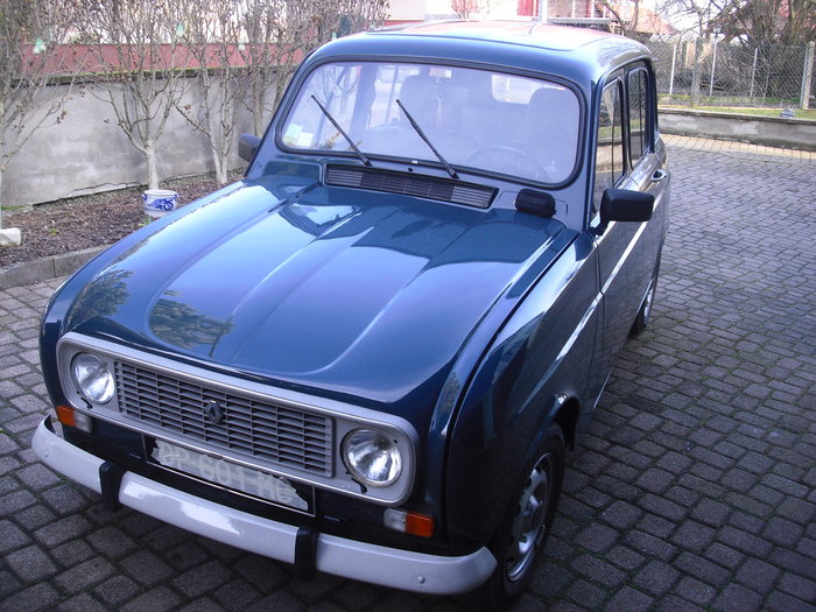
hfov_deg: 49.0
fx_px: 896
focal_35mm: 38
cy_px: 306
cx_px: 408
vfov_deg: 37.7
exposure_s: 1/80
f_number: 2.8
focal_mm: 6.2
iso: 100
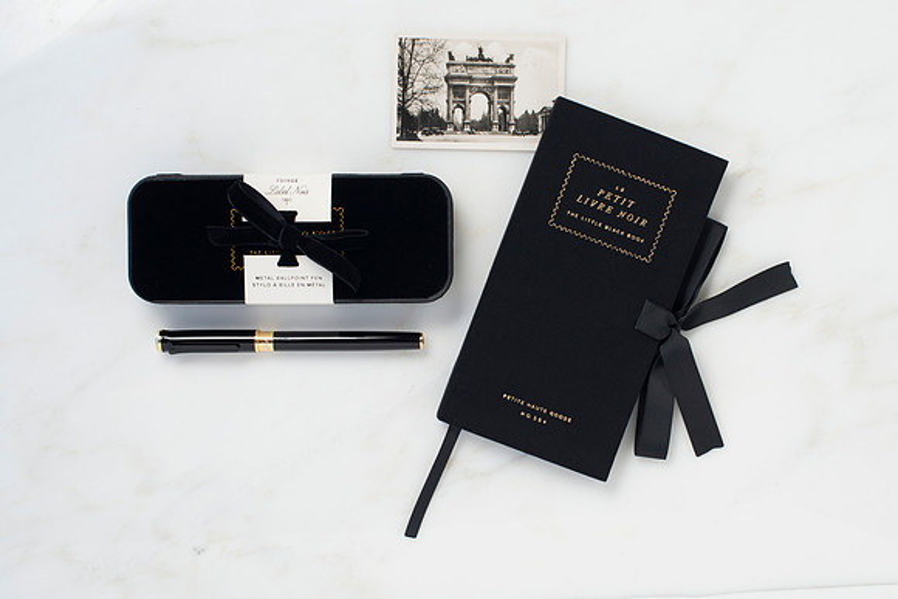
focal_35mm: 57
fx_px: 1428
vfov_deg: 23.7
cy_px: 335
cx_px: 503
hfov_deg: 34.9
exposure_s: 1/80
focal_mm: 50
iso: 250
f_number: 10
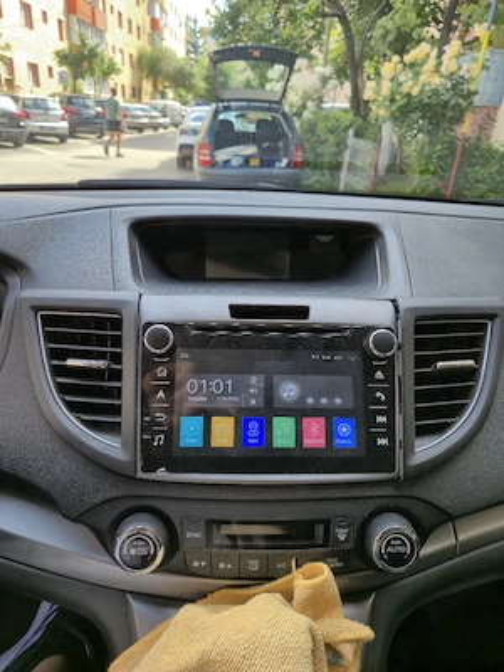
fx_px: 446
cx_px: 252
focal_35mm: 23
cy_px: 336
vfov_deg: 73.9
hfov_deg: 58.9
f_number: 1.8
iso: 25
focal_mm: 5.4
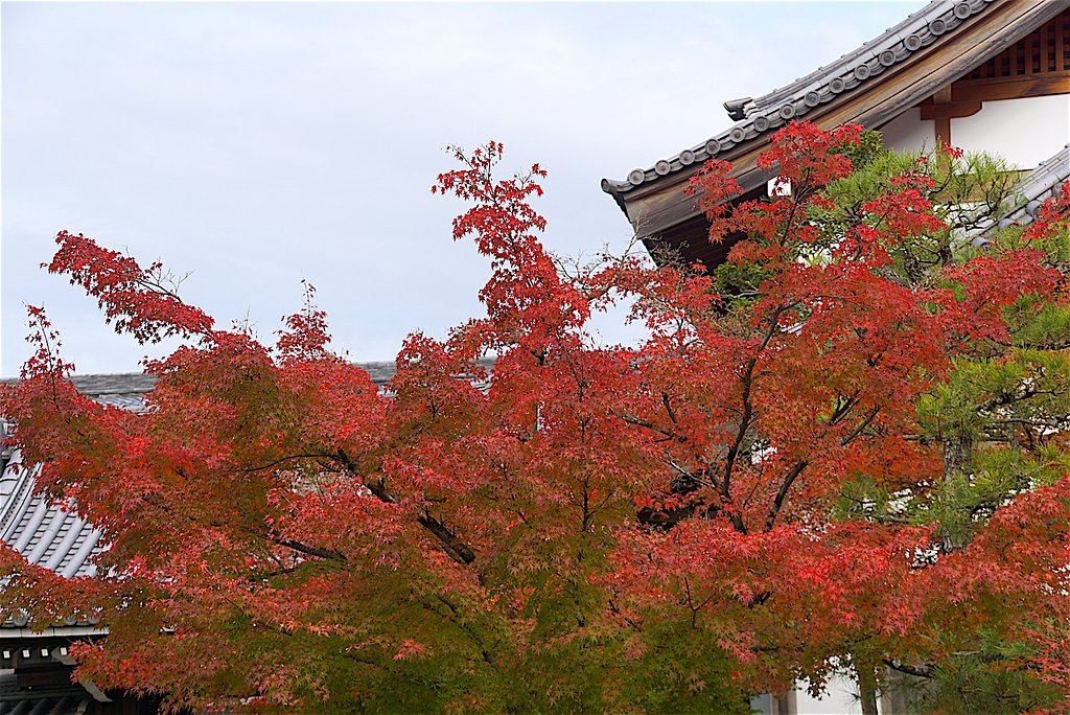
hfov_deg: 27.0
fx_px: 2230
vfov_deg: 18.2
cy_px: 358
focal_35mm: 75
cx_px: 535
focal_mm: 50
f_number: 5
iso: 100
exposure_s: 1/250
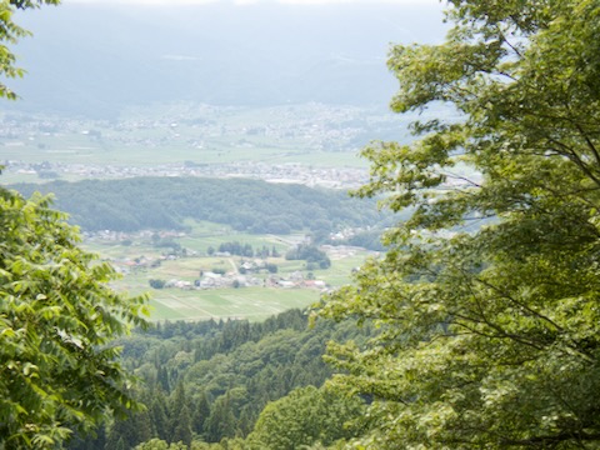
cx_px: 300
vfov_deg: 14.8
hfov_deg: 19.6
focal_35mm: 100
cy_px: 225
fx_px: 1733
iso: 100
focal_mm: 18
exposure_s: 1/200
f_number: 4.9
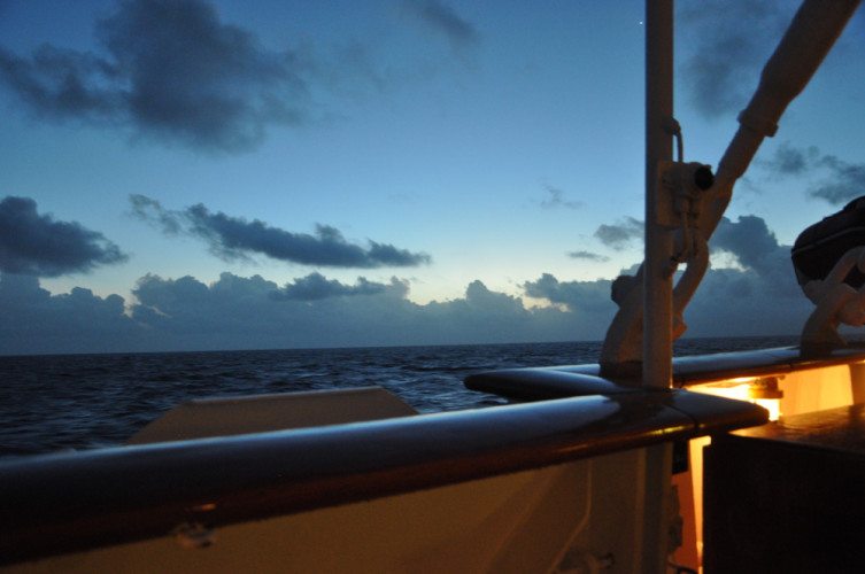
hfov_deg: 59.6
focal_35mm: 32
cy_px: 287
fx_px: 756
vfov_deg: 41.6
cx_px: 432
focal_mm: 21
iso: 1600
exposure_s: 1/10
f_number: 3.8
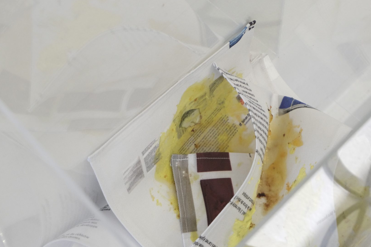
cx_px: 224
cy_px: 135
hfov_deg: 19.1
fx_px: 1103
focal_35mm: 107
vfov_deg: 12.8
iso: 1250
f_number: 5.6
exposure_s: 1/140
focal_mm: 45
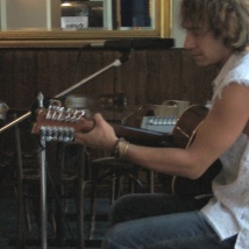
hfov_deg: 10.8
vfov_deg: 10.8
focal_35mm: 162
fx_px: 1318
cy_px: 121
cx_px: 115
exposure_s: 1/8
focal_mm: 15.2
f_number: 4
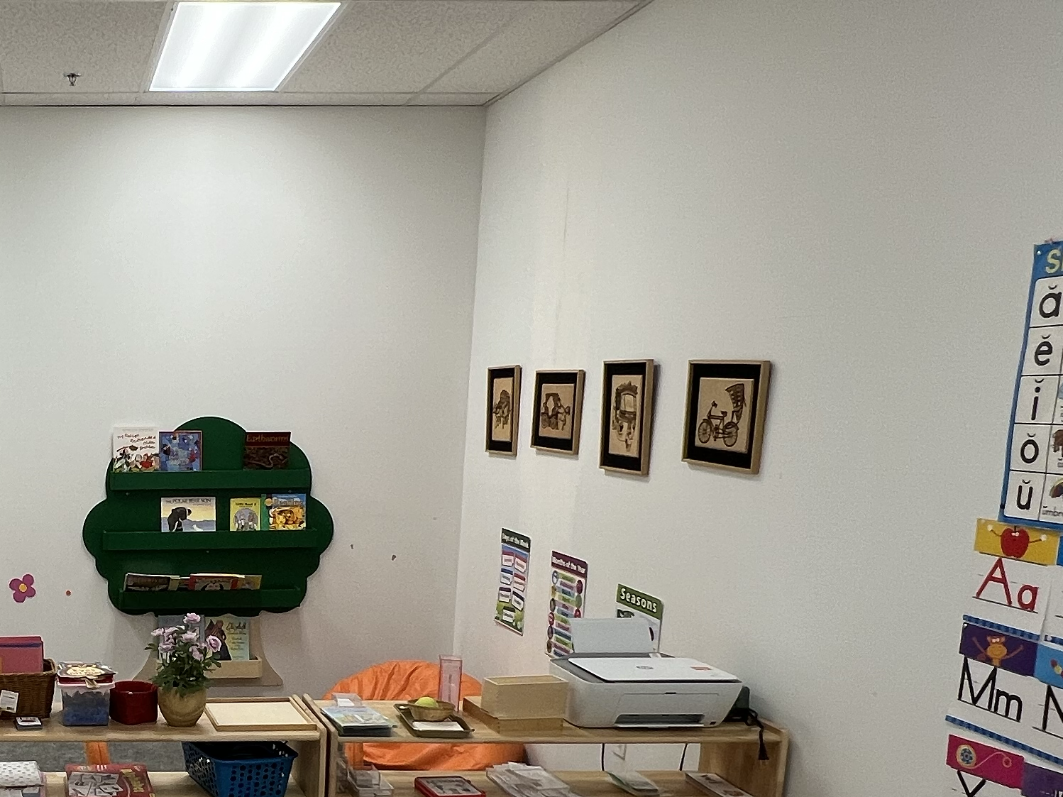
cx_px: 57
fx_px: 1075
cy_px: 607
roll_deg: +0.3
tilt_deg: -10.5
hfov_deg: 46.2
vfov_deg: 39.5
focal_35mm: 35
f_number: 1.8
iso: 40
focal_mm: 1.57
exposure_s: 1/60
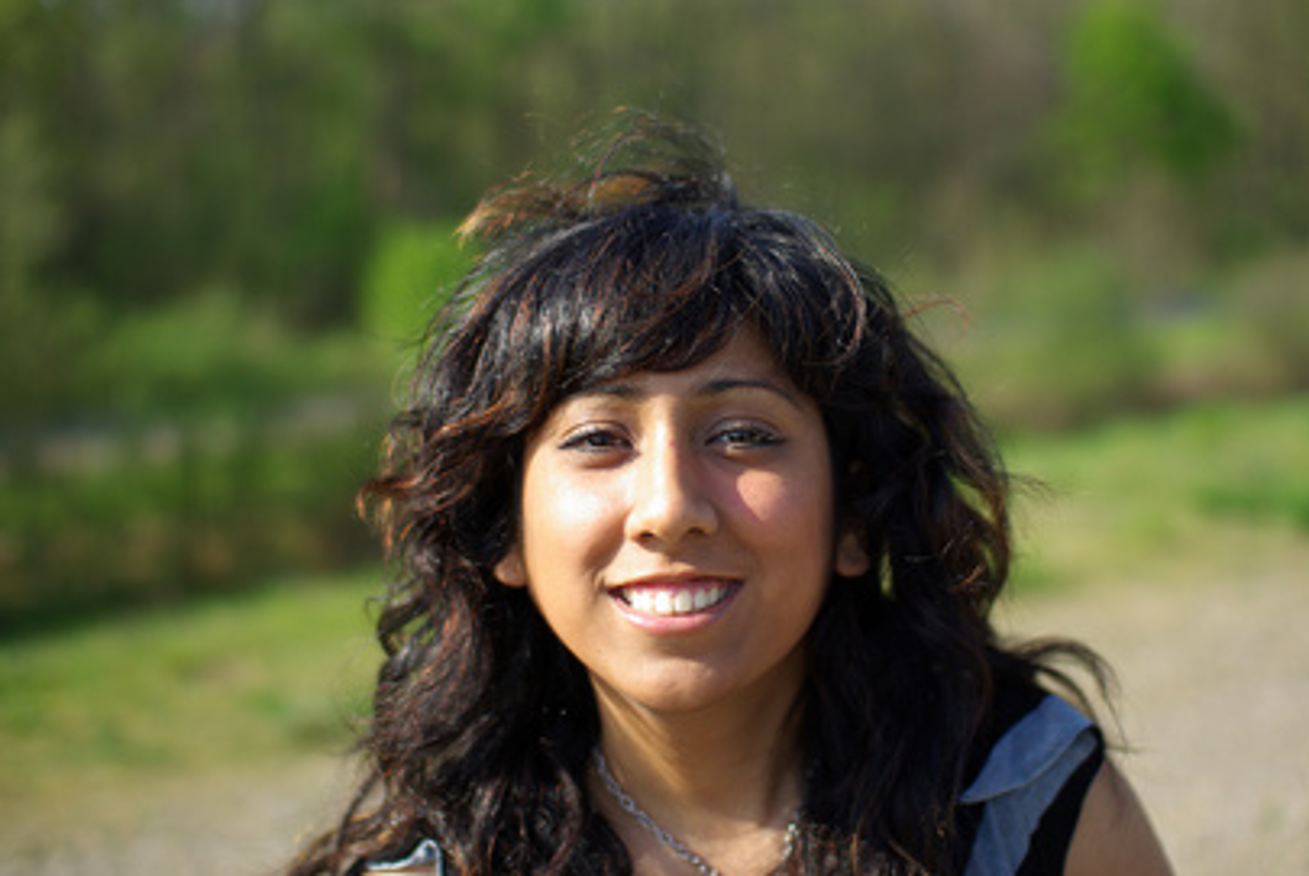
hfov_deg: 41.9
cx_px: 671
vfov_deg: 28.7
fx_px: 1711
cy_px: 438
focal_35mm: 47
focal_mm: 30
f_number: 1.4
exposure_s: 1/3000
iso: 100
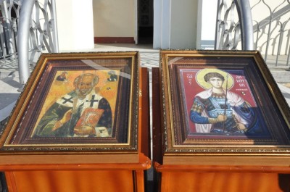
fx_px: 265
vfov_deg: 39.8
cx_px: 145
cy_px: 96
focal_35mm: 33
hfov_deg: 57.3
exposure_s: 1/400
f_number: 20
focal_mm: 22
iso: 1250
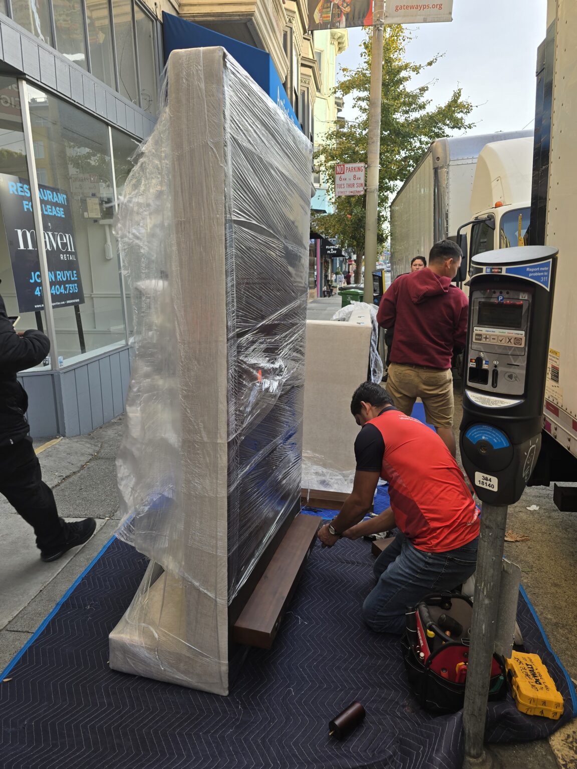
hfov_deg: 58.9
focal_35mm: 23
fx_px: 511
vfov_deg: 73.9
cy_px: 384
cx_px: 288
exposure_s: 1/180
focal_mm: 6.3
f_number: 1.7
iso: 25
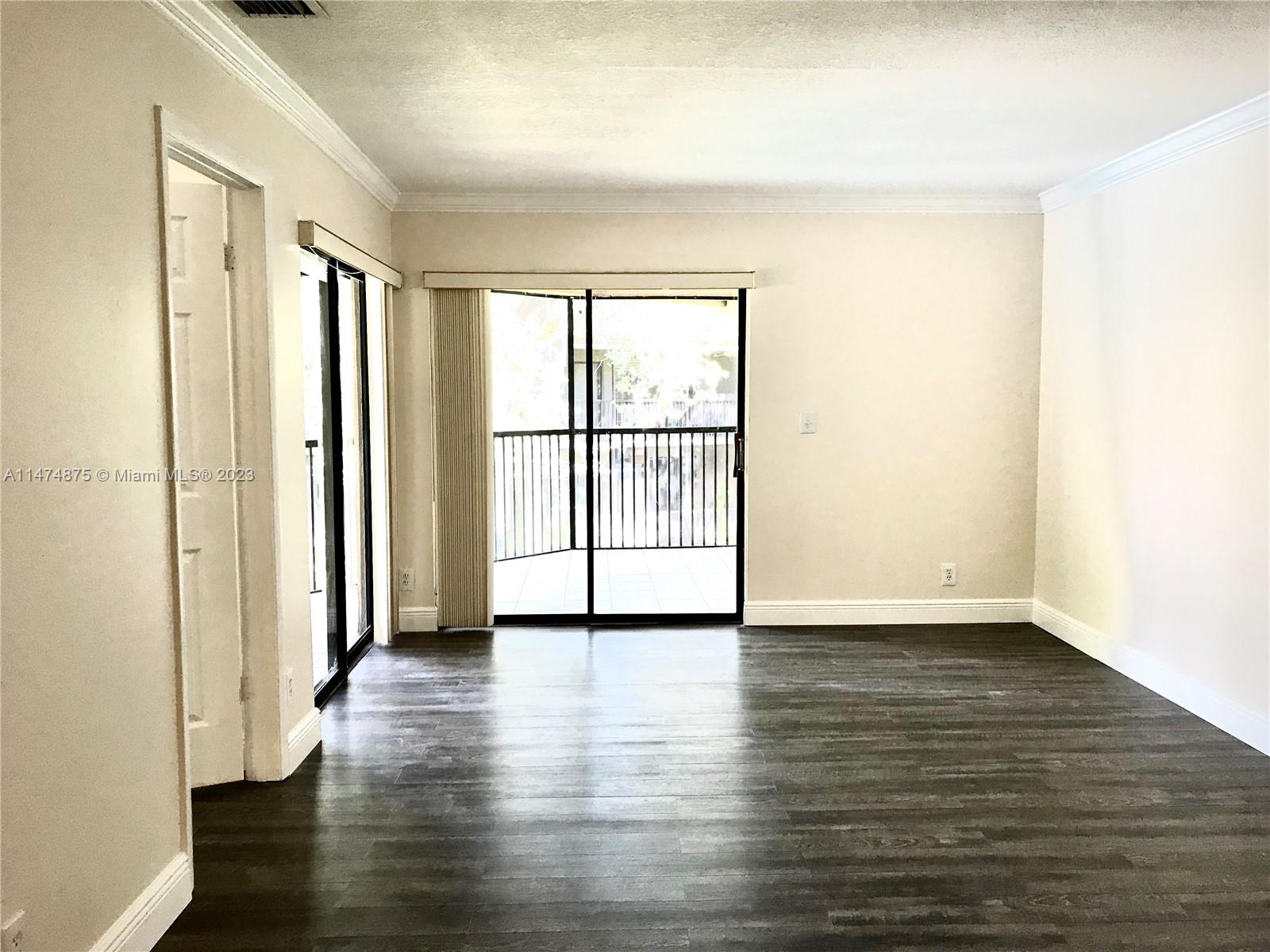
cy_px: 476
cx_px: 635
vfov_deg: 49.7
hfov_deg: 63.4
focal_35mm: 28
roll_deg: -0.4
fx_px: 1027
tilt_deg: -5.5
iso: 25
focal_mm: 3.99
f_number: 1.8
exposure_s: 1/40
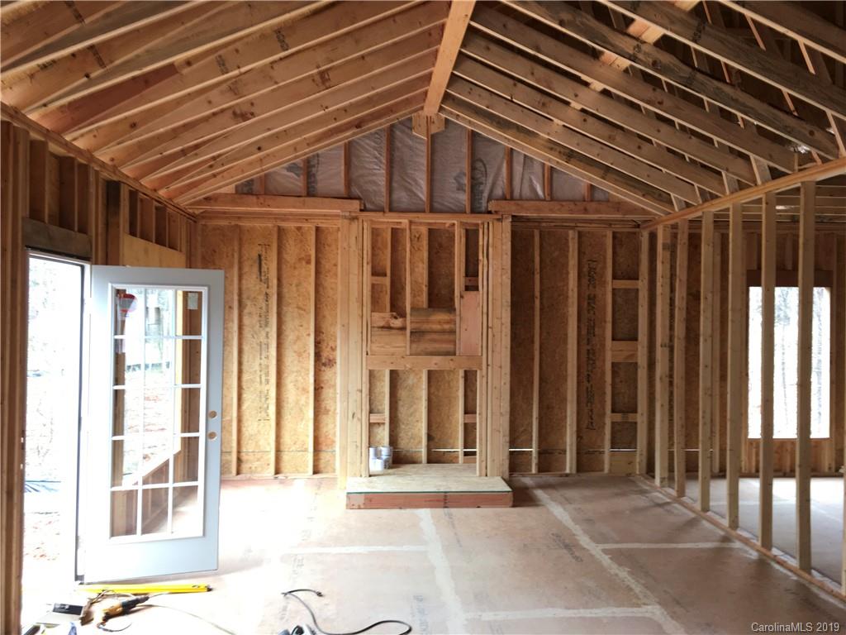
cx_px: 423
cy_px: 318
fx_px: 709
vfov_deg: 48.2
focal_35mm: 29
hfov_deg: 61.7
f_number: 2.2
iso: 32
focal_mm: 4.15
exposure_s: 1/30
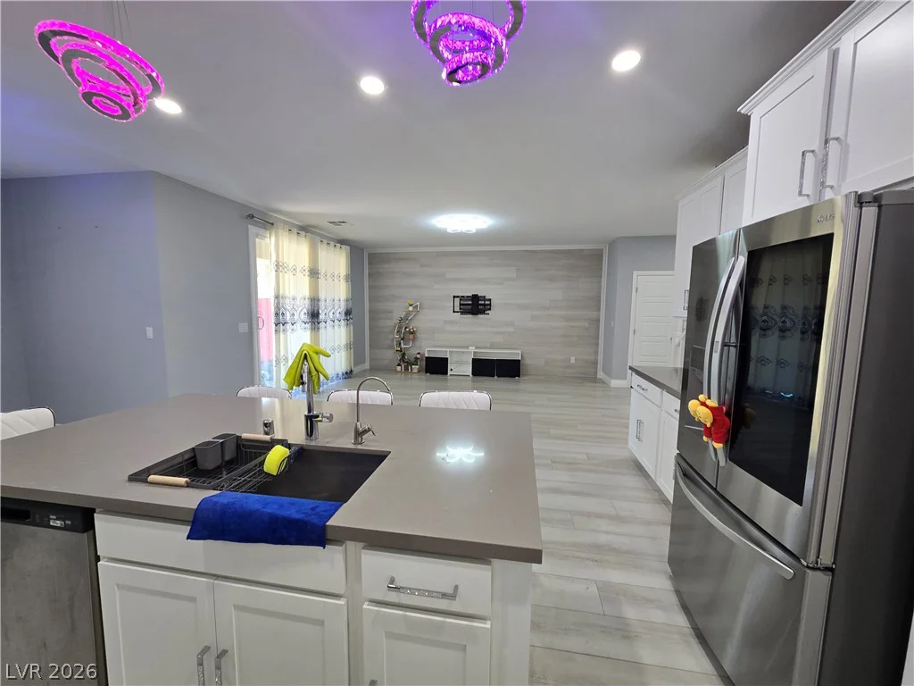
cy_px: 343
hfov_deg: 106.2
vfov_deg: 89.9
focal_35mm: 13
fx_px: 343
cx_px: 457
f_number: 2.2
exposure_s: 1/60
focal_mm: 2.2
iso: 100
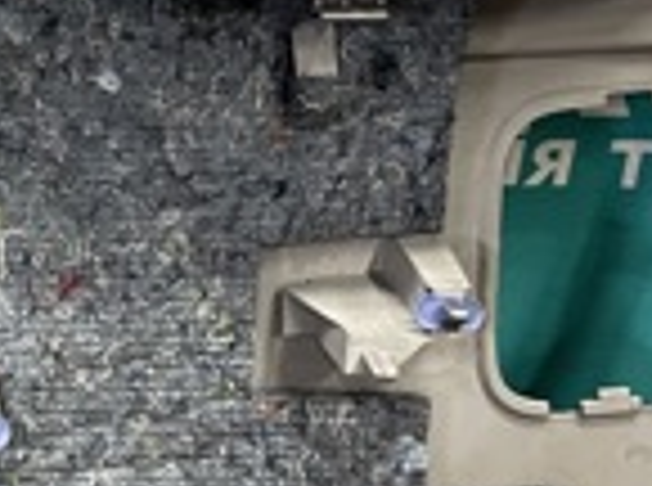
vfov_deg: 12.8
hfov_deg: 15.4
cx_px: -414
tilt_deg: -25.5
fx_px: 2161
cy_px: 218
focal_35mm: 115
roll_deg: +0.1
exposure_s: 1/50
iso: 200
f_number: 1.6
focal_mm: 4.2
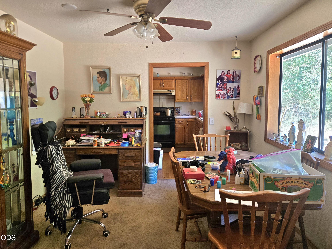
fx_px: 221
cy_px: 124
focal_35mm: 23
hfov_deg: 73.9
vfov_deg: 58.9
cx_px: 166
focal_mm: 5.4
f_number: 1.8
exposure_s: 1/120
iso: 200
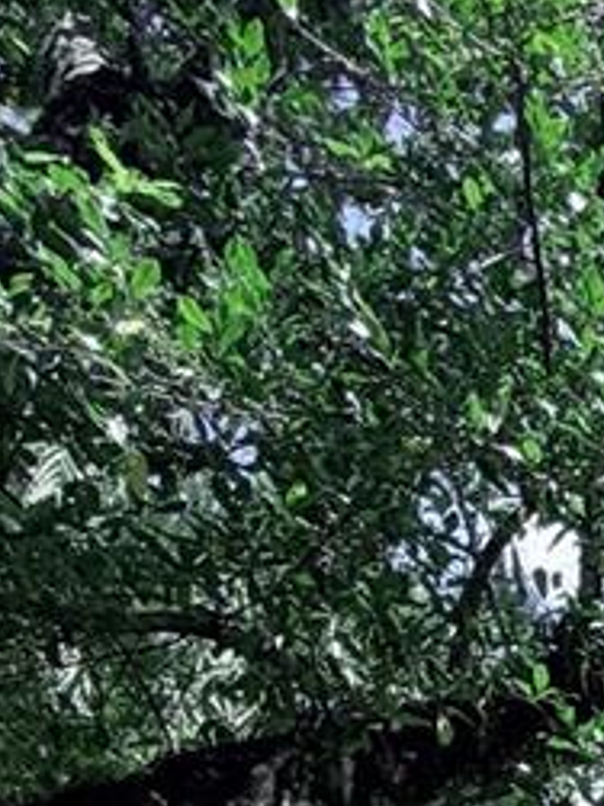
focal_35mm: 67
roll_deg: -0.3
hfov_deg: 14.6
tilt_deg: +2.2
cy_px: 1352
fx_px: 1560
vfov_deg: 21.6
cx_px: 1433
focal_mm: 2.22
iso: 25
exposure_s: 1/770
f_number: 2.2
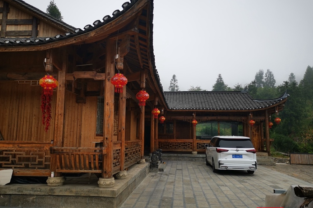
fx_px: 252
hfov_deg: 63.7
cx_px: 154
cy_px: 108
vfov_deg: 44.9
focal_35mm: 29
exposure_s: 1/447
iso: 50
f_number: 1.8
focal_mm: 5.58
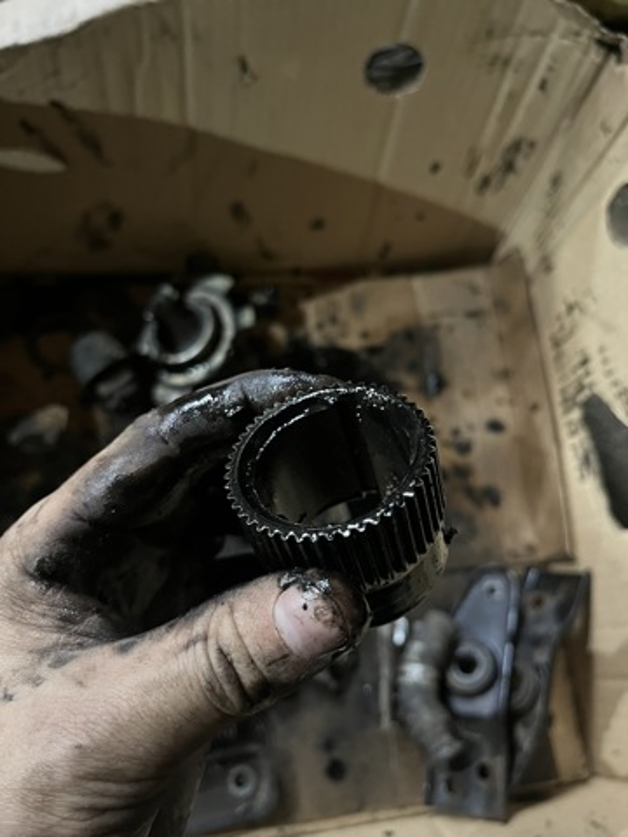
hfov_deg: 53.1
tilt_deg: -68.3
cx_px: 314
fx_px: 629
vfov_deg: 67.3
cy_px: 418
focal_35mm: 26
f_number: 1.6
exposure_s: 1/25
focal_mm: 5.1
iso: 800
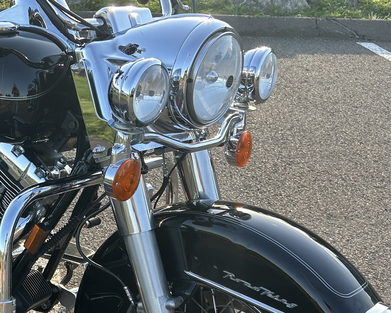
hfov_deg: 31.5
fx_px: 648
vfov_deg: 27.1
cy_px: 179
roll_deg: -2.9
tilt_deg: -25.7
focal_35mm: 56
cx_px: 17
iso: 50
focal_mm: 5.7
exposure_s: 1/544
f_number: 1.5
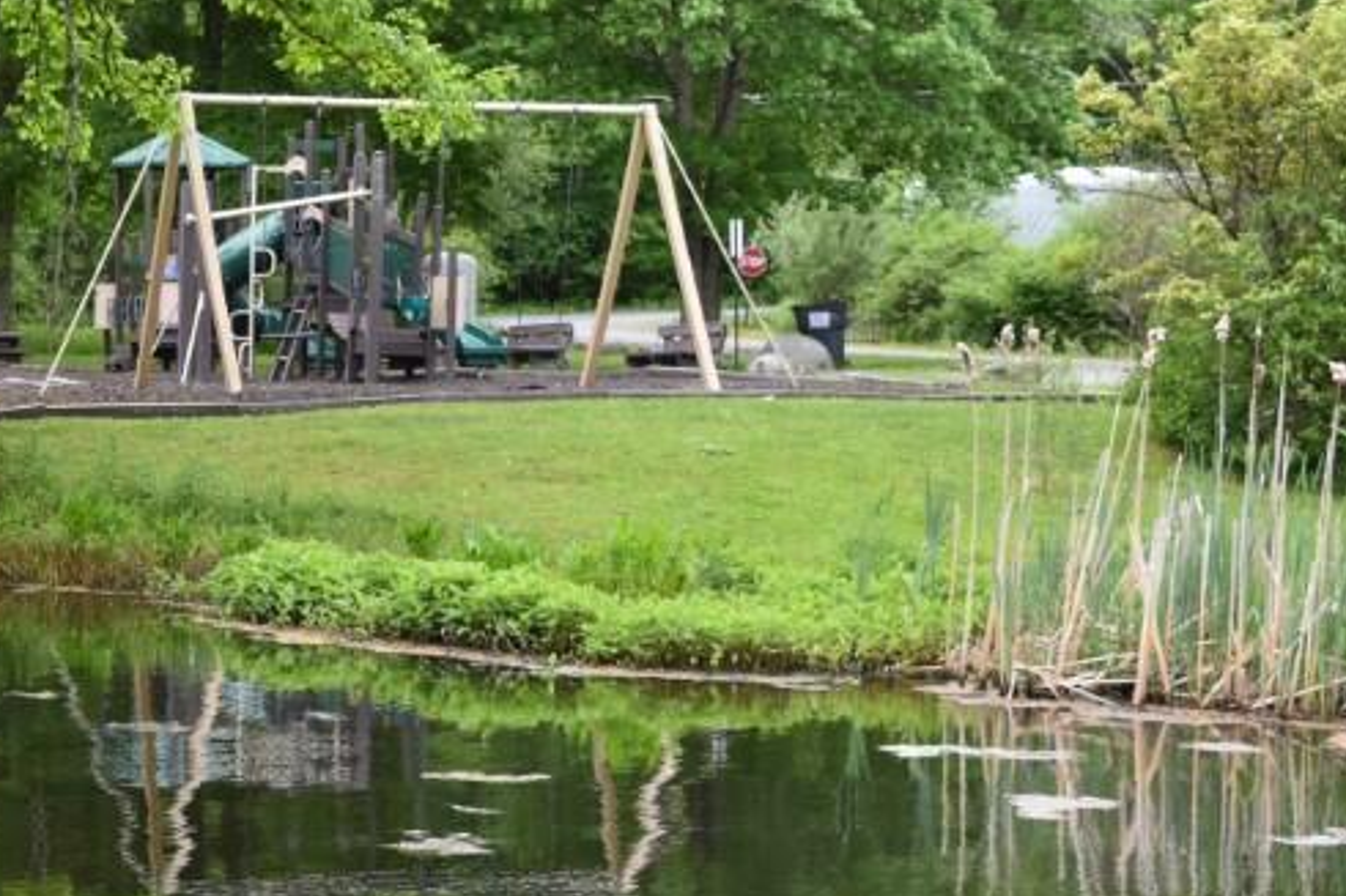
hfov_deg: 17.9
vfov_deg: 12.5
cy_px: 562
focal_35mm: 109
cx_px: -217
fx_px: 4080
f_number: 6.3
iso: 400
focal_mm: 31
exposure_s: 1/160
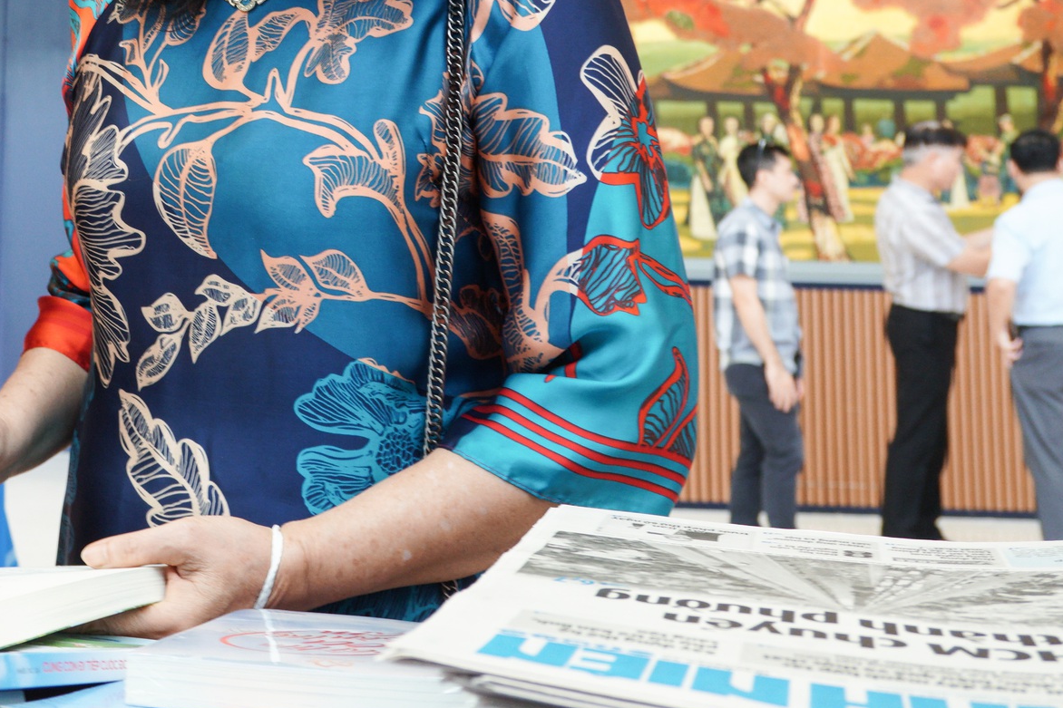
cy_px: 56
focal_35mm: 59
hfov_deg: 31.9
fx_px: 1742
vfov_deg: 22.4
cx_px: 56
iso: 400
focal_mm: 18
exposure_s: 1/80
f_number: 4
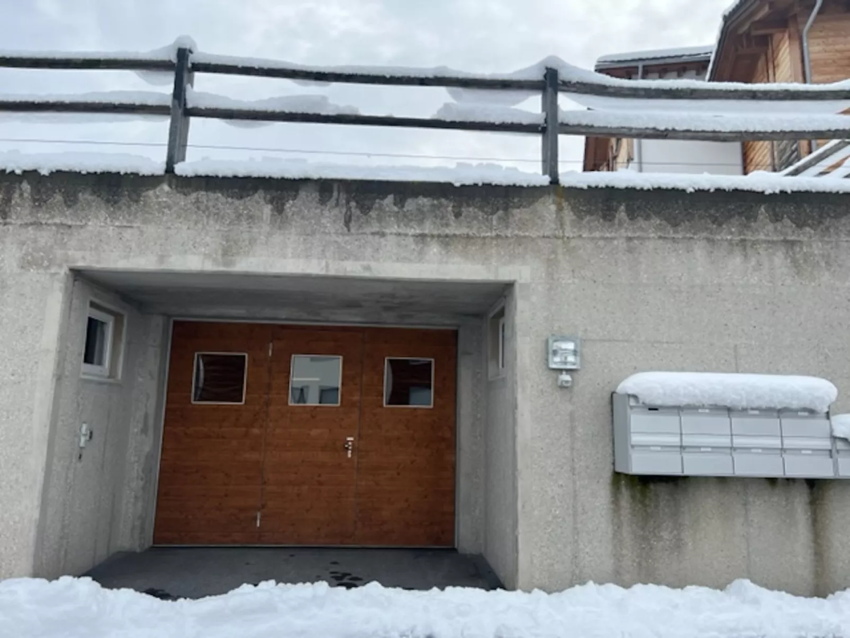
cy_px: 319
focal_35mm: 26
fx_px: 639
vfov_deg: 53.1
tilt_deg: +9.6
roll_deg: -0.6
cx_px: 425
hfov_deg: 67.3
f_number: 1.5
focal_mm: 5.7
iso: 50
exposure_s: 1/3356
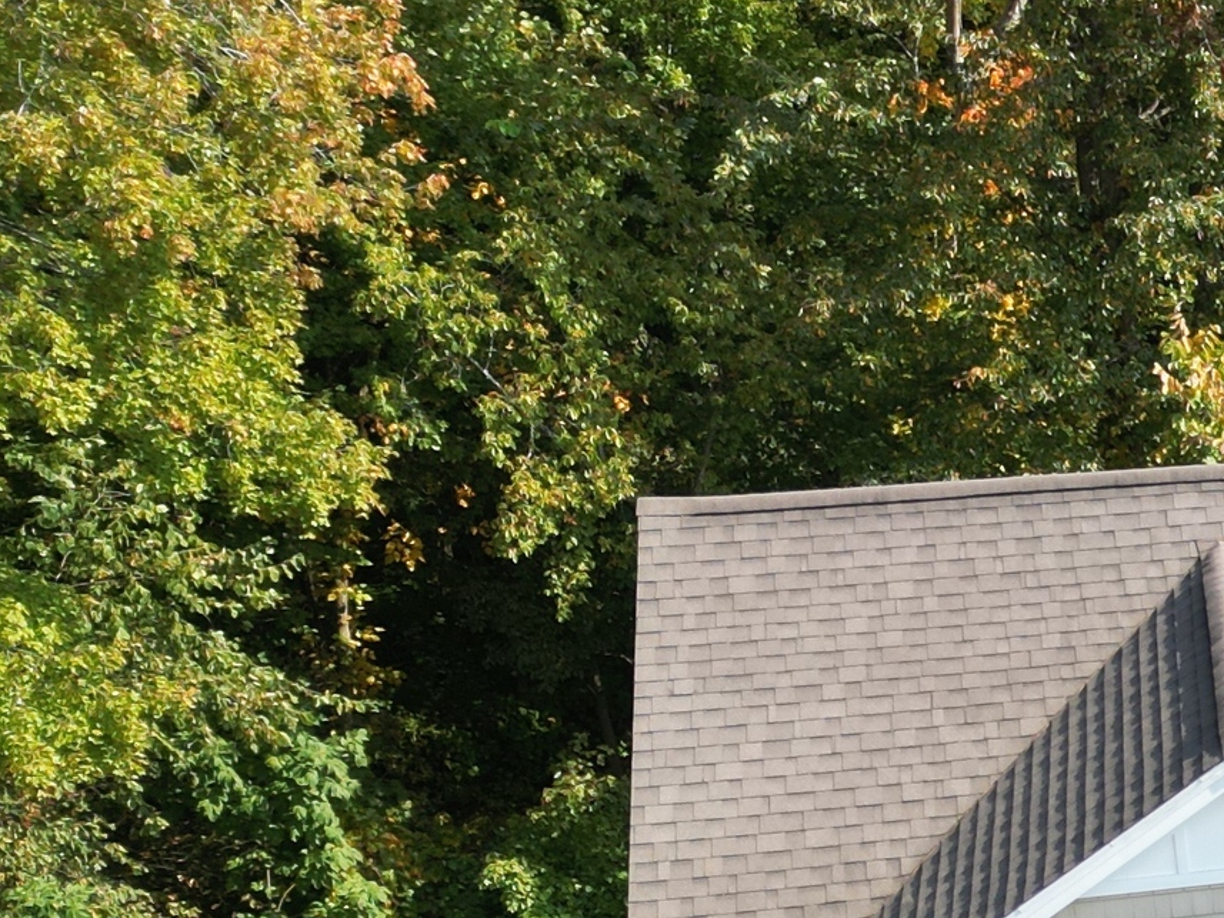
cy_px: 777
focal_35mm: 86
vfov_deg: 17.0
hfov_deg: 18.9
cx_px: 2022
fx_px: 3041
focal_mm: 6.72
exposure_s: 1/1250
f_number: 1.7
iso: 120
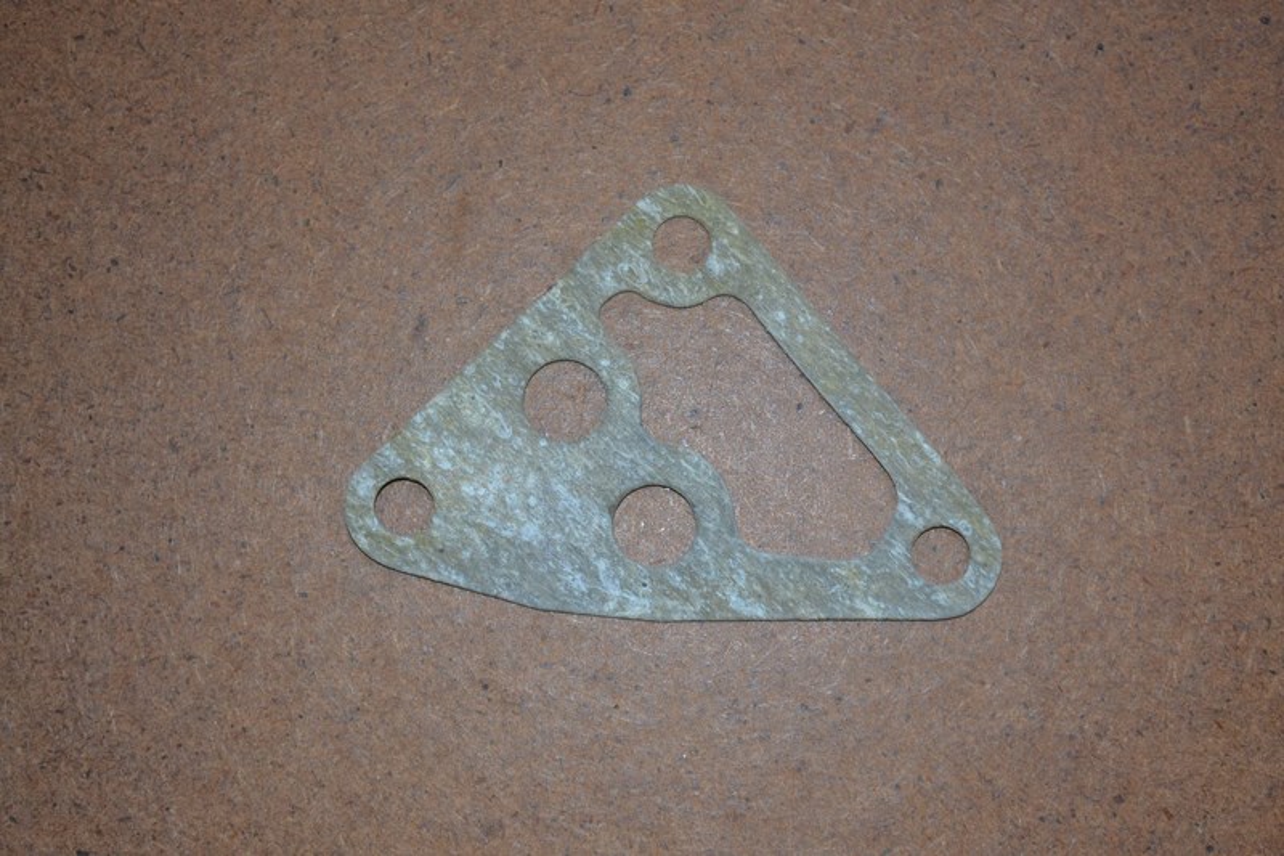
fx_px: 2781
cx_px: 642
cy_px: 428
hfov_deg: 26.0
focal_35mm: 78
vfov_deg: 17.5
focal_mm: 52
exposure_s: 1/60
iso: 720
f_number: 5.6
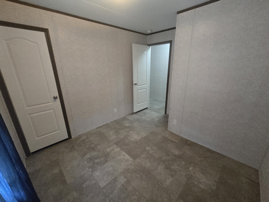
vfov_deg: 89.9
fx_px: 101
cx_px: 134
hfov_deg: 106.2
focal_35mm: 13
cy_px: 101
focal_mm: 2.2
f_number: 2.2
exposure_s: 1/60
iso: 1250
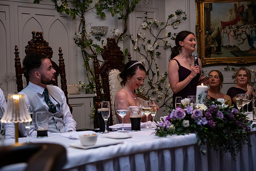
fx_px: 391
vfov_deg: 24.6
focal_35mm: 55
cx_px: 128
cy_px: 86
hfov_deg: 36.2
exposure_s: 1/160
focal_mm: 55
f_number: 3.5
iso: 1000
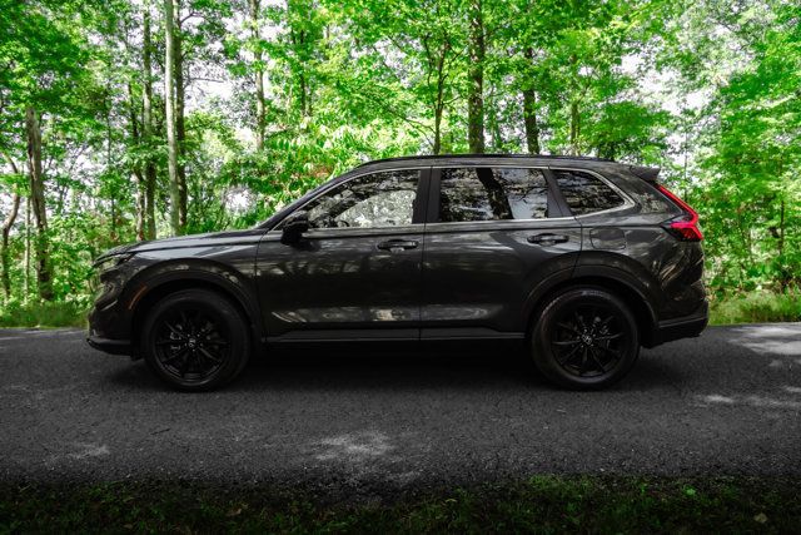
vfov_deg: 53.2
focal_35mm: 24
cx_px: 400
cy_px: 268
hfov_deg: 73.7
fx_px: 534
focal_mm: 24
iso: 1250
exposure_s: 1/640
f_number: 5
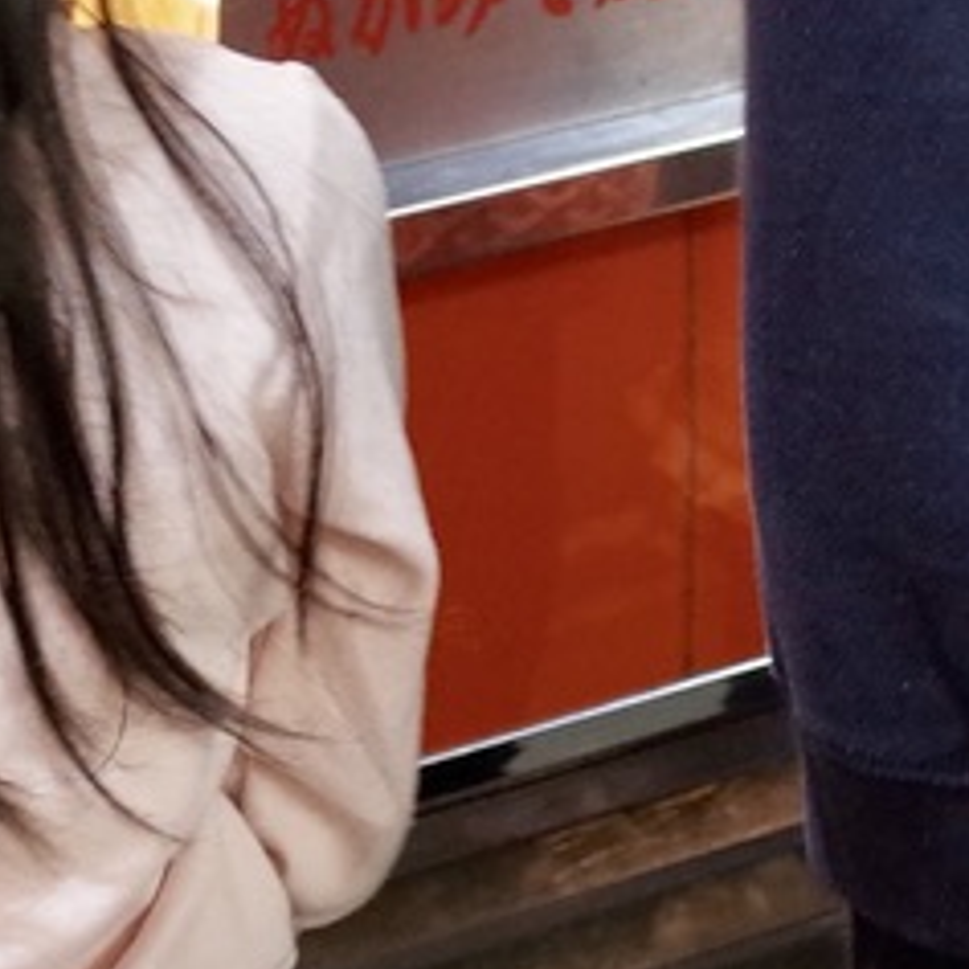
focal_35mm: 183
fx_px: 5796
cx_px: -10
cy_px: -125
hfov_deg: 9.5
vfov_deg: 9.5
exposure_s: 1/40
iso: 800
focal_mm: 18.3
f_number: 2.8
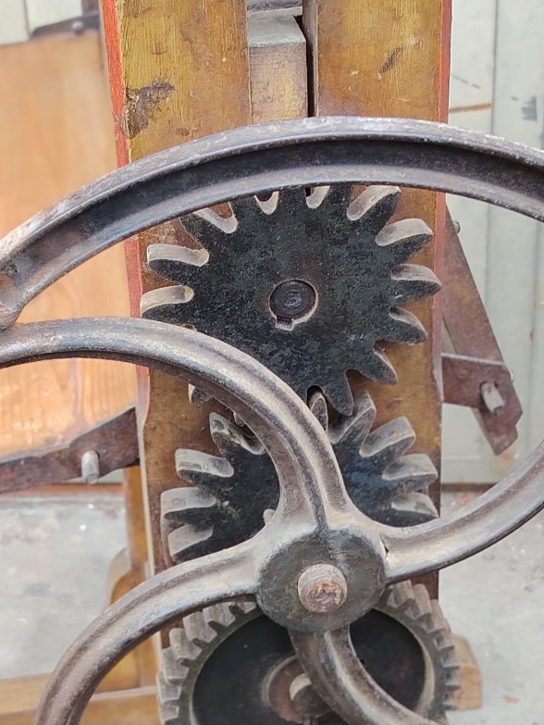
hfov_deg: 20.4
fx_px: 1507
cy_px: 381
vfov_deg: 27.0
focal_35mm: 72
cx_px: 243
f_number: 4
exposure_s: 1/54.3
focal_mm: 5.25
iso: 100
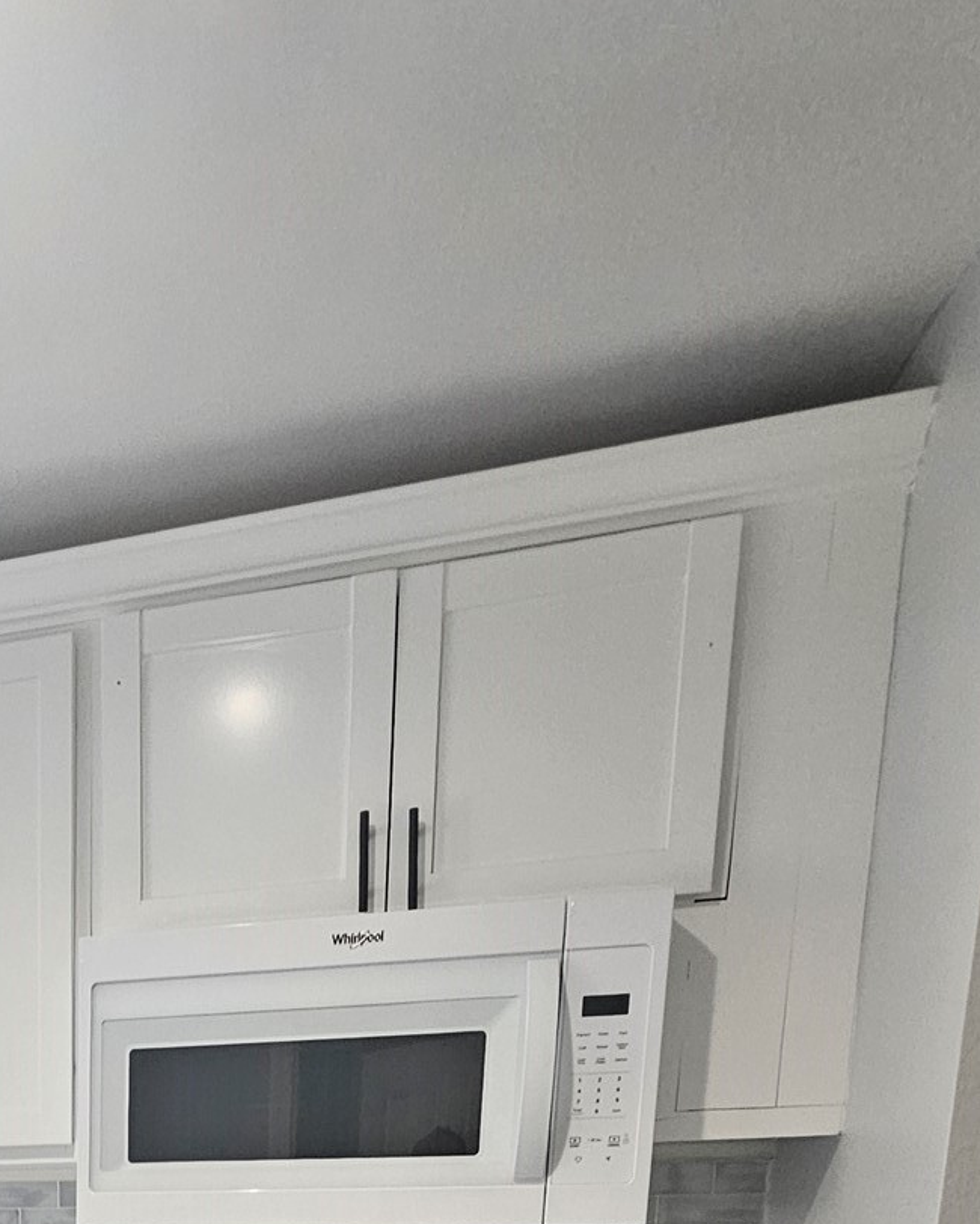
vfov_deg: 40.1
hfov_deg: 39.9
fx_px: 1160
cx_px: -17
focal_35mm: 32
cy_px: 1459
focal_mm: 2.2
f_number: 2.2
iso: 200
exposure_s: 1/60
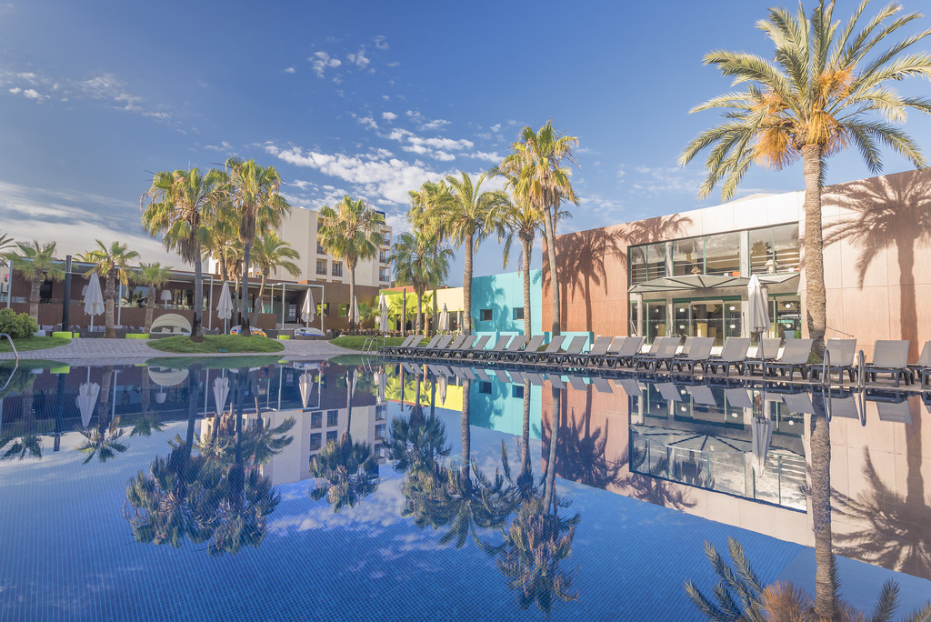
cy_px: 311
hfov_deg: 90.0
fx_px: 466
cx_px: 466
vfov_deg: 67.5
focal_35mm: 18
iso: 800
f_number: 8
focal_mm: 18
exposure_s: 1/160
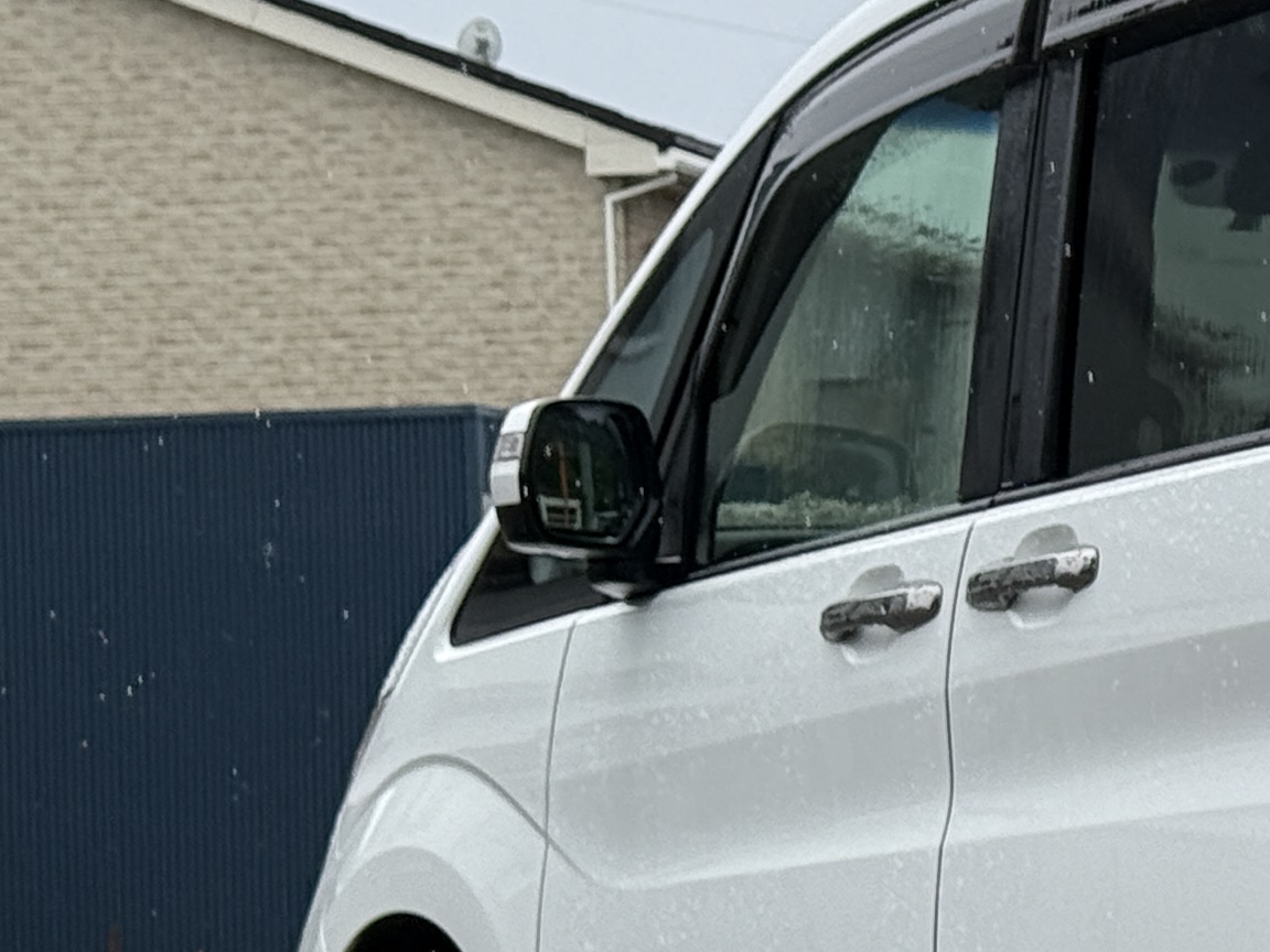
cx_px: 2038
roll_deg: +1.7
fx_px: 6164
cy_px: 605
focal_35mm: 168
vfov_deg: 8.8
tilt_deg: +2.2
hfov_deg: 11.2
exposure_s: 1/1484
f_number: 1.78
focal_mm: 6.76
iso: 64
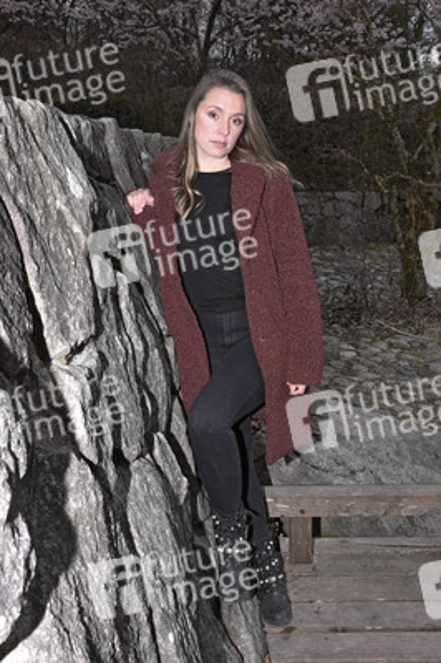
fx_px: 699
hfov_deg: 35.0
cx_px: 220
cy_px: 332
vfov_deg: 50.7
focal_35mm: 38
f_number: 11
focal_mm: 38
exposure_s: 1/160
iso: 400
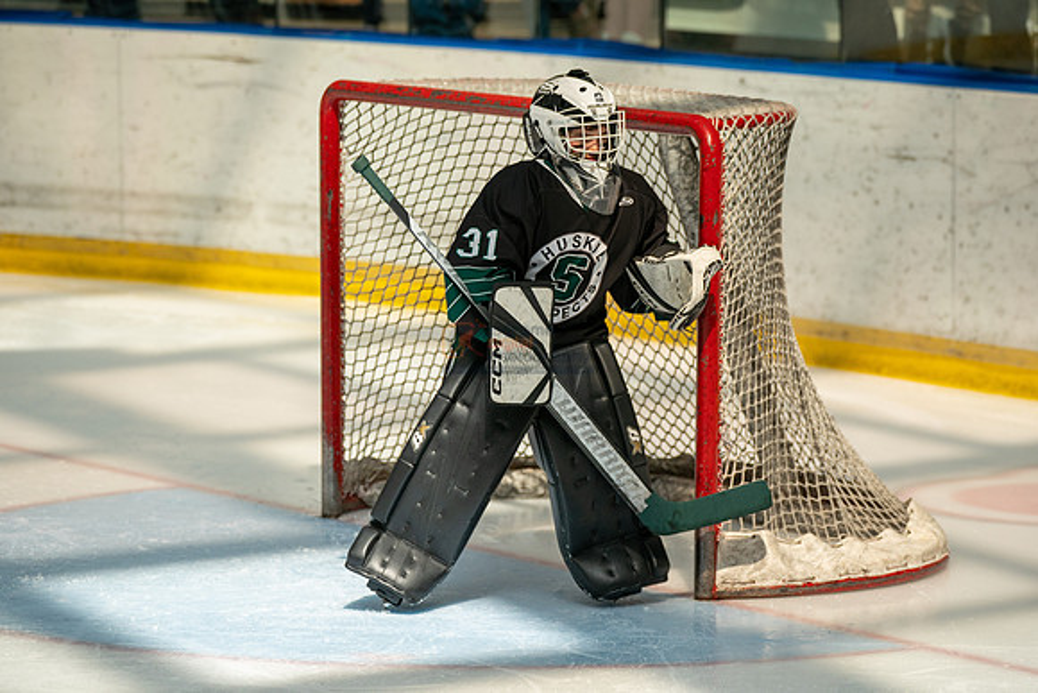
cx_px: 519
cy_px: 346
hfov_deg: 10.4
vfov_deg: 7.0
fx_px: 5681
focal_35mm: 197
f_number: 3.5
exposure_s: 1/5000
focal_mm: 197
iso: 1600
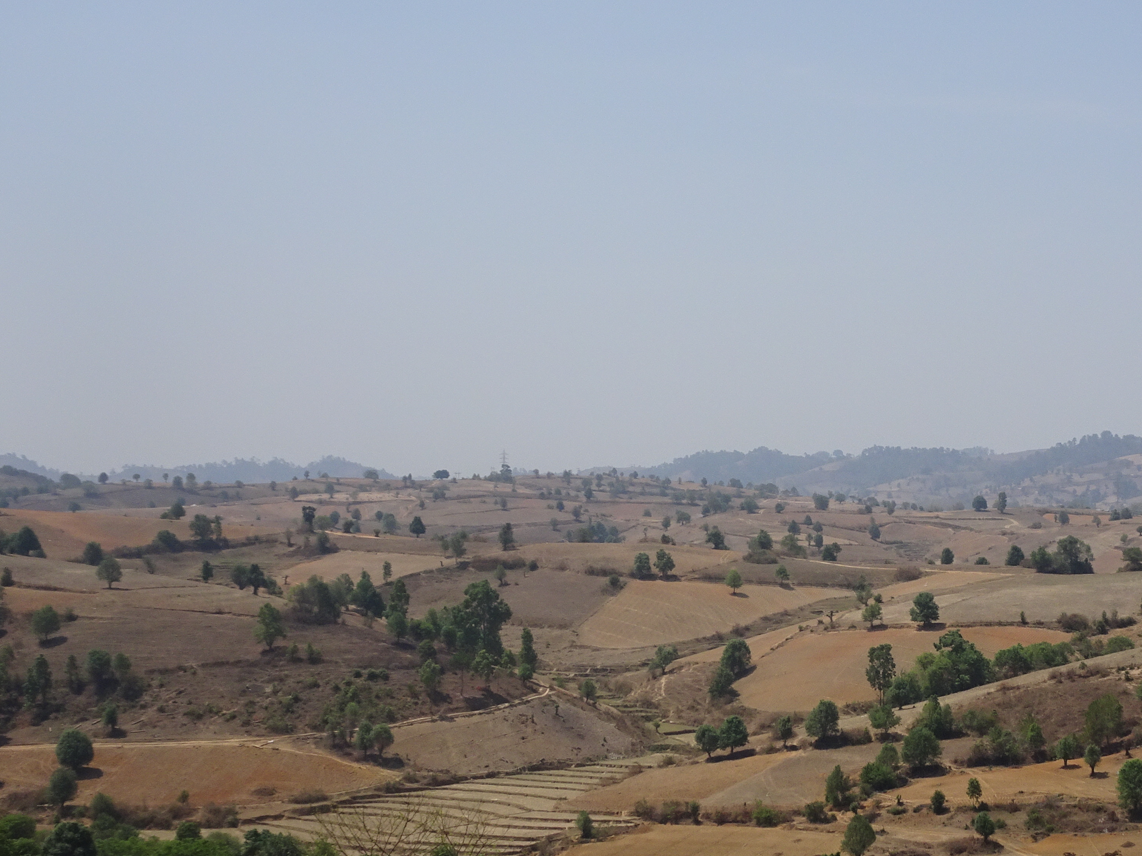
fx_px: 2243
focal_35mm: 68
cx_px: 918
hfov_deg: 28.0
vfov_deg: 21.6
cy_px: 476
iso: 80
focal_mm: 7.05
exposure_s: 1/1000
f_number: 4
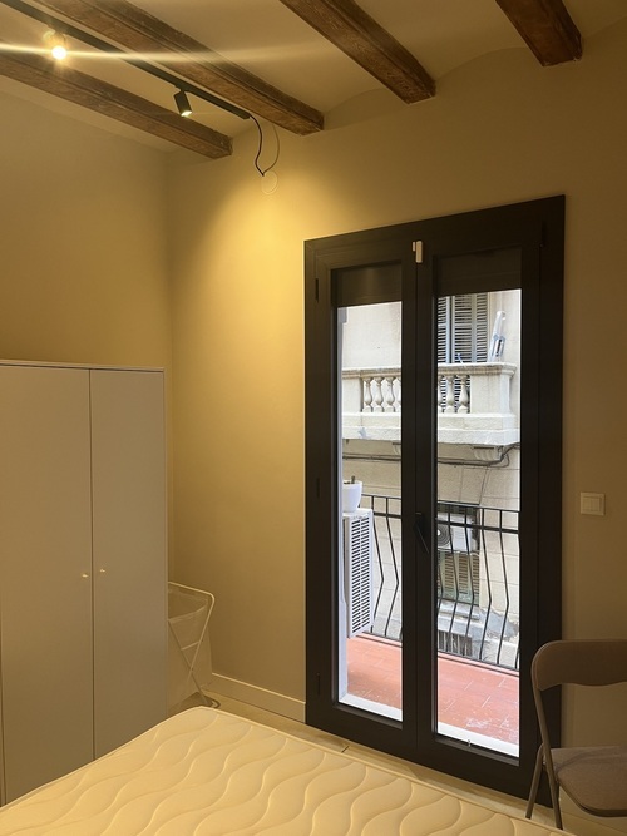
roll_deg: +0.4
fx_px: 628
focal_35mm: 26
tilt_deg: -1.7
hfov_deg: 53.0
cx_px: 314
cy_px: 418
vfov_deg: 67.3
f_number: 1.6
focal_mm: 5.1
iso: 64
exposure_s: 1/50
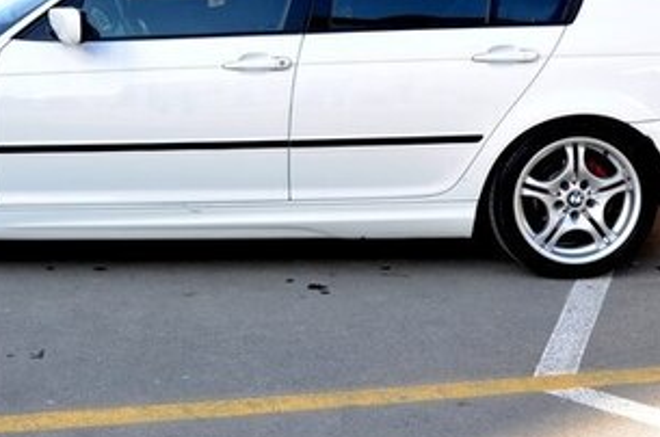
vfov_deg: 17.2
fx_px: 1427
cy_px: 76
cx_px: 236
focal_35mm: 78
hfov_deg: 25.9
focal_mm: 24
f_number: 5.6
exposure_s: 1/100
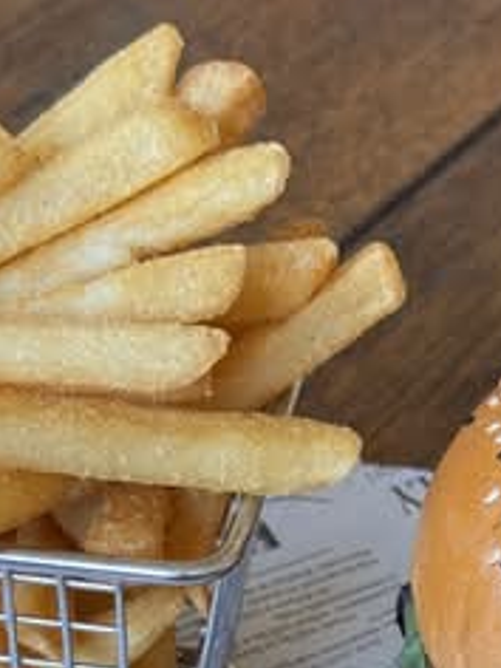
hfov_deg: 9.9
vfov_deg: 13.0
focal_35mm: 149
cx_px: 365
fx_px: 2875
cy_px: 763
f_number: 1.78
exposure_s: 1/50
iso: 64
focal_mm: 6.76
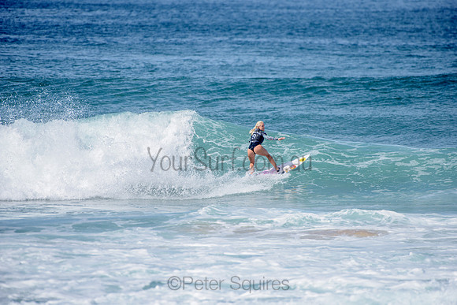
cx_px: 228
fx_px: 6348
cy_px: 152
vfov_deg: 2.8
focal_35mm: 500
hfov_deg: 4.1
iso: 250
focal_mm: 500
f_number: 6.3
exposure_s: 1/2500
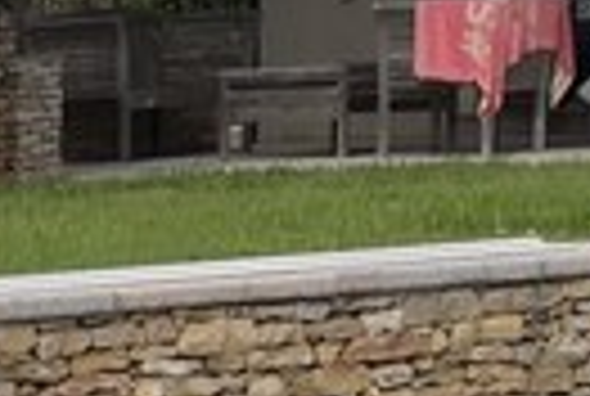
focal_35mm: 219
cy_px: 1341
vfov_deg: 5.7
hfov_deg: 8.9
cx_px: -495
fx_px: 3597
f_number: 1.6
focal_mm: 3.95
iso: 50
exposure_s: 1/2907
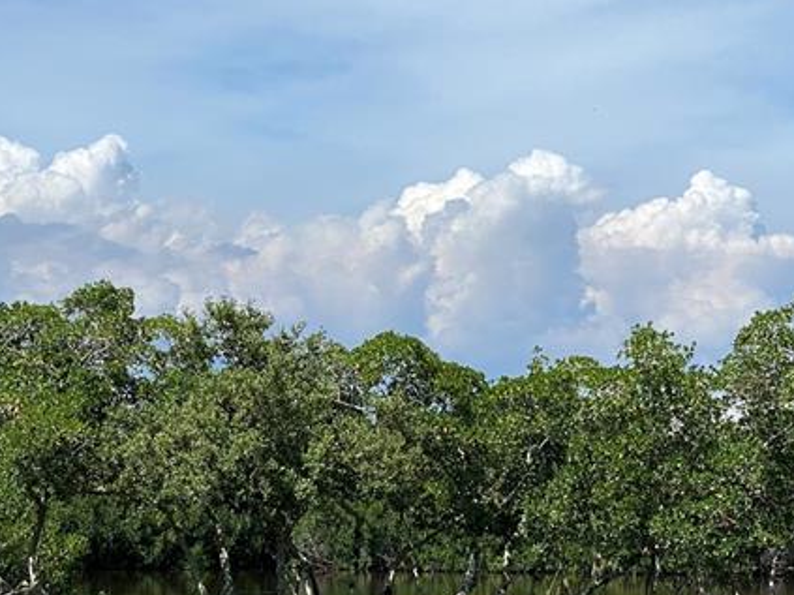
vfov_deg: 11.8
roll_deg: -0.7
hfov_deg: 15.6
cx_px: 533
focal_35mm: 126
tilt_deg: +4.0
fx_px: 2889
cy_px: 345
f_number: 2
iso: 20
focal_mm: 6
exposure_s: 1/2083
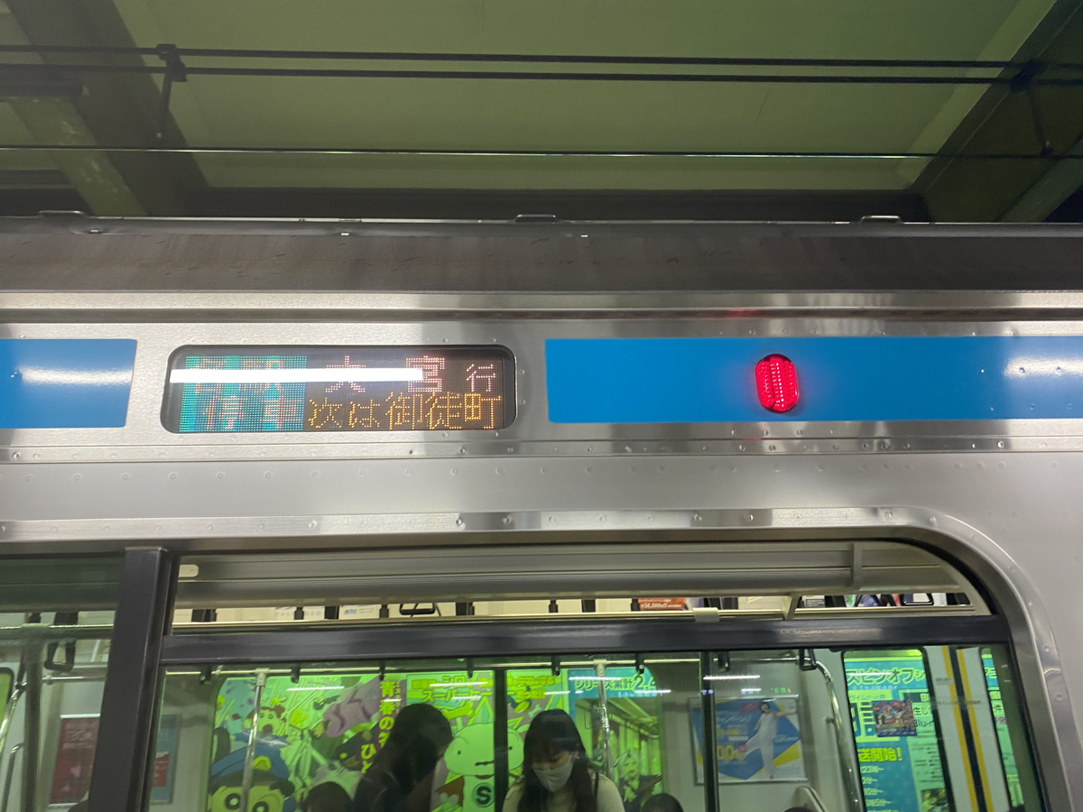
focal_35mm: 26
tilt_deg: +19.5
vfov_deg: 53.1
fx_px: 813
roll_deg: +1.4
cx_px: 542
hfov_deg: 67.3
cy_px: 406
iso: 80
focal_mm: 4.25
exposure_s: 1/50
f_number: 1.8
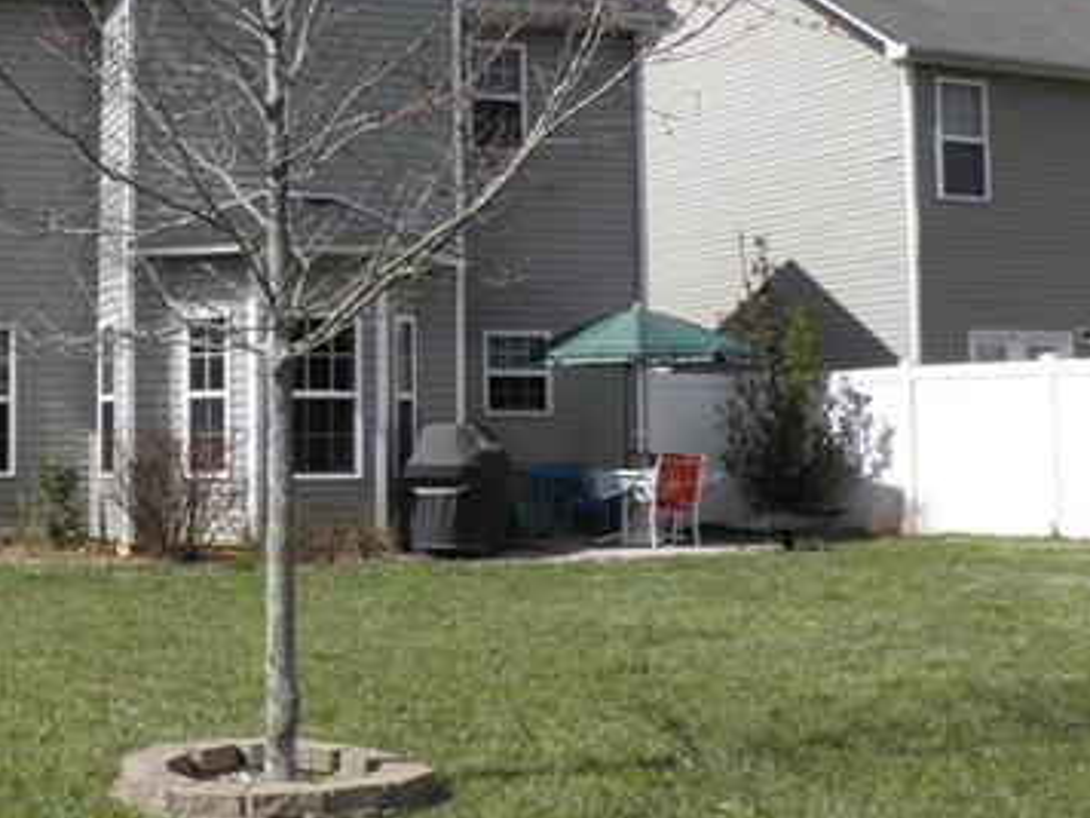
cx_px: 187
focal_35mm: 54
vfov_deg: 27.0
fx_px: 1700
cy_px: 355
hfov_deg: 34.2
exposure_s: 1/320
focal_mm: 5.5
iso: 50
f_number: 5.9
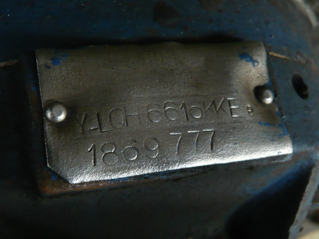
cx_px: 160
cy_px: 120
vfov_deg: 32.2
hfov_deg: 42.1
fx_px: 415
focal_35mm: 45
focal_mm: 4.9
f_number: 2.9
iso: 200
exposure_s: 1/8
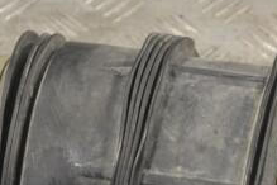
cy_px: 188
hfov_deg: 9.1
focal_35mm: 226
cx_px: 147
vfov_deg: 6.1
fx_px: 1742
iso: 3200
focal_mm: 55
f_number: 8
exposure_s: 1/250
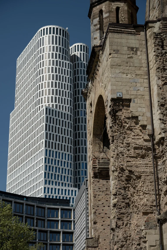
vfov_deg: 33.4
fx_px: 417
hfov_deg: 22.6
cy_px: 125
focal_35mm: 60
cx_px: 84
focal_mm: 60
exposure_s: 1/1250
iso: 100
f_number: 5
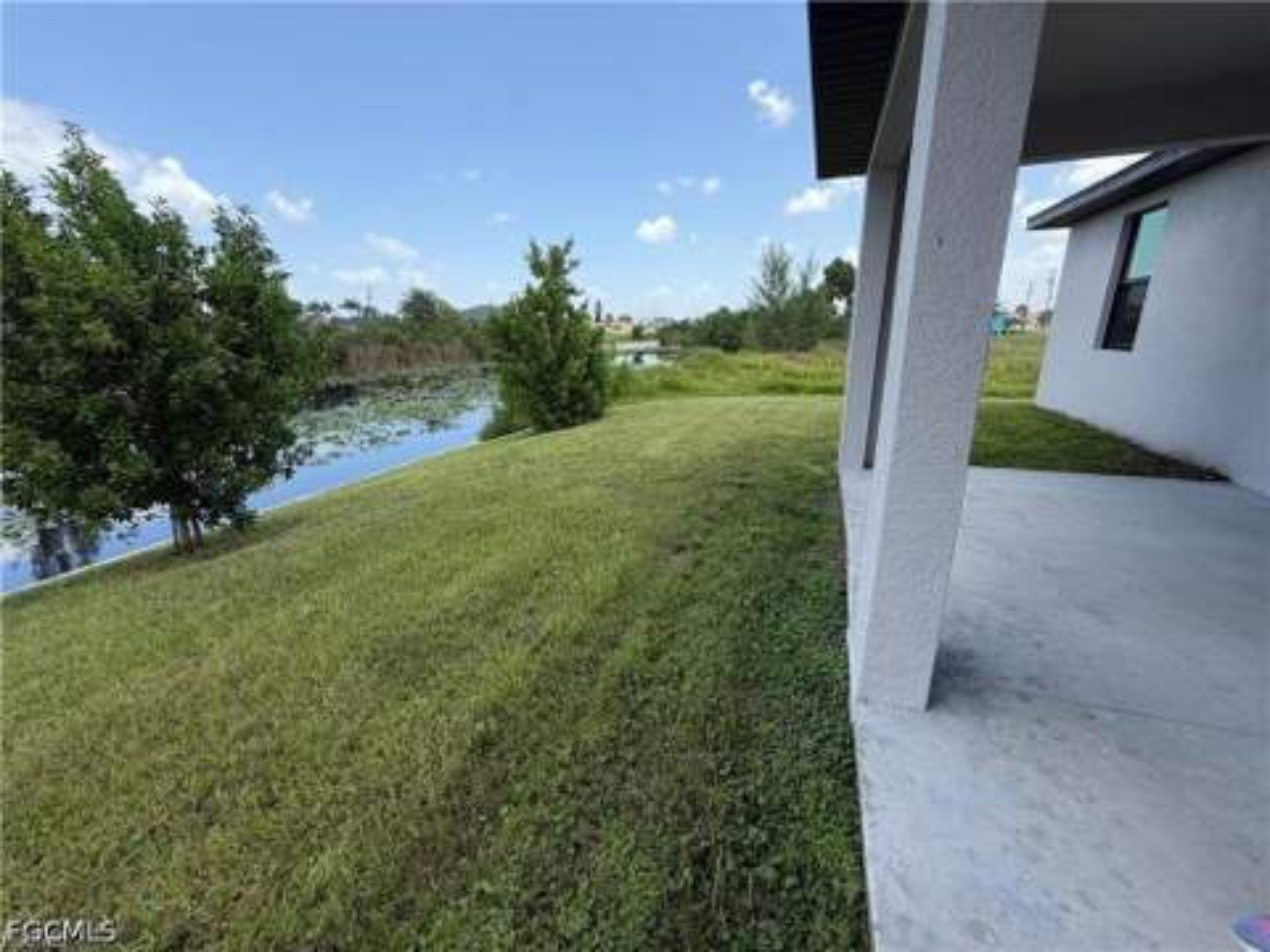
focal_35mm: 14
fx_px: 514
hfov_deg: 102.1
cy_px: 476
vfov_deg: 85.7
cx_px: 635
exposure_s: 1/709
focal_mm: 2.22
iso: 40
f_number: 2.2
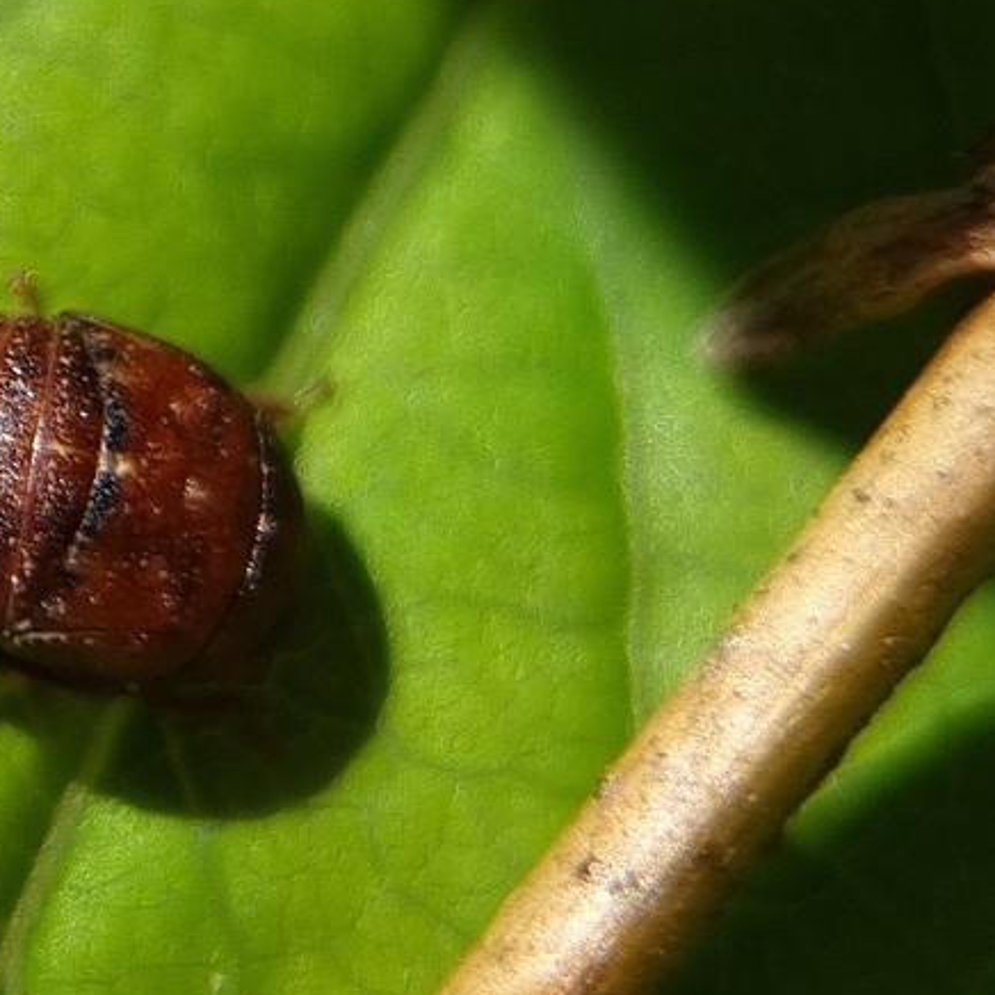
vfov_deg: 37.4
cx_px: 26
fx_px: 1463
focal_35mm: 45
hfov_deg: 34.5
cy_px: 406
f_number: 1.8
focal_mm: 5.4
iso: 50
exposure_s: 1/1667
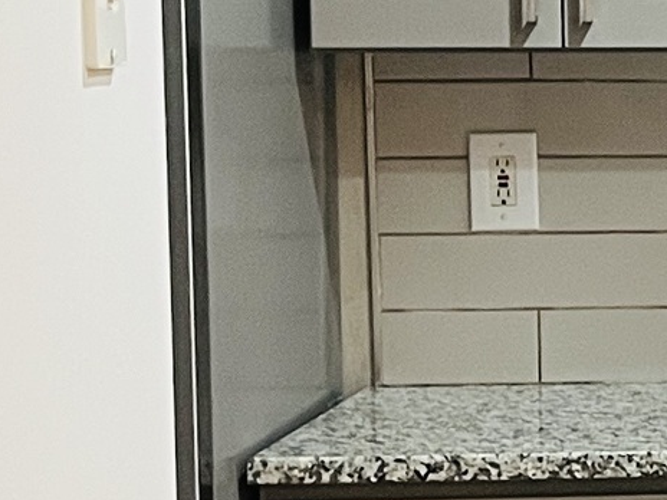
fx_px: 3314
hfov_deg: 9.9
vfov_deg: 8.6
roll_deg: +0.2
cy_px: 161
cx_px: 1693
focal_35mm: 172
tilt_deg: -3.7
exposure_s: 1/60
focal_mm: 5.1
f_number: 1.6
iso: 320
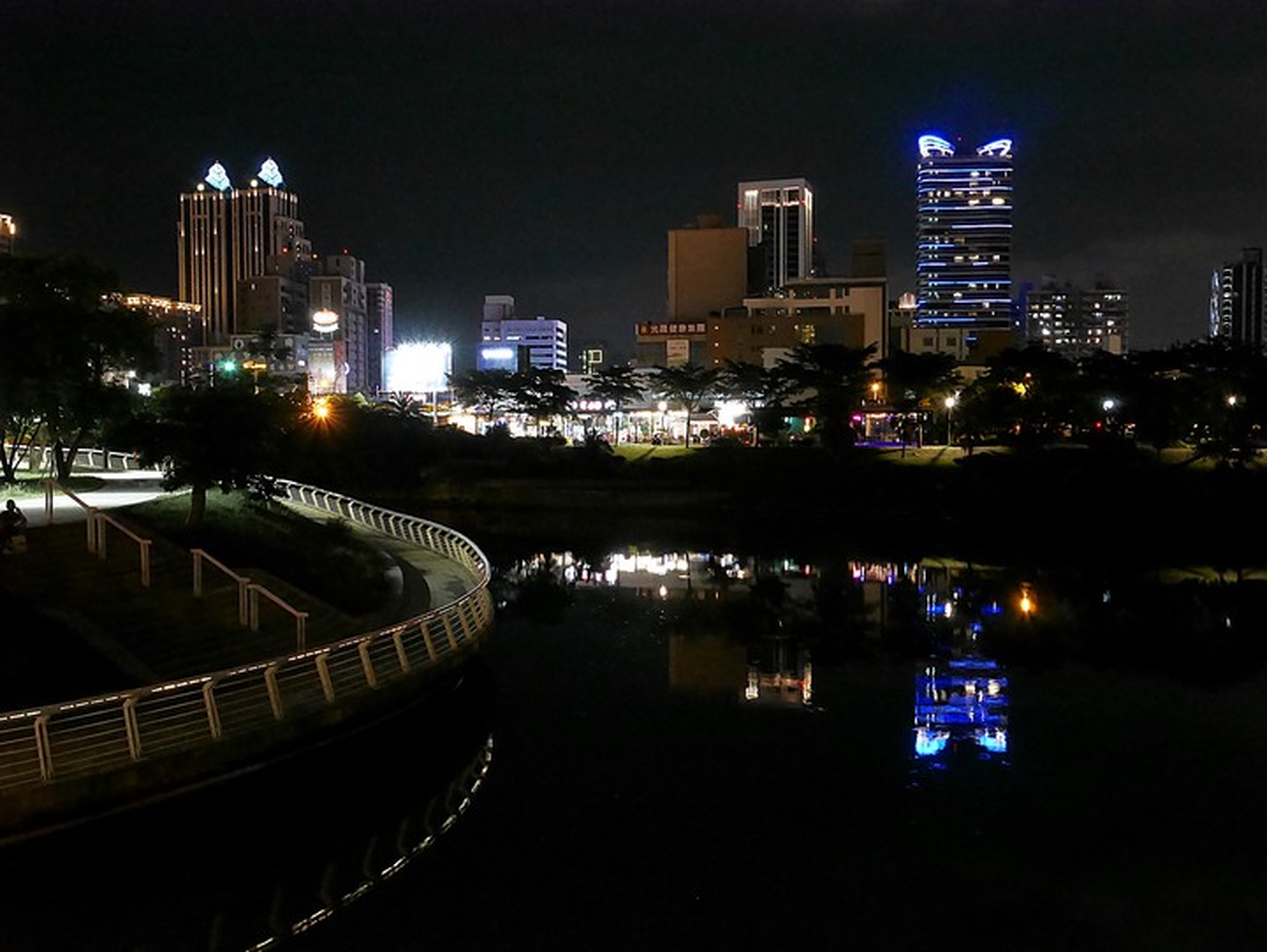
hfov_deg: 56.8
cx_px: 634
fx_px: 1172
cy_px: 476
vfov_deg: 44.2
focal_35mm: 32
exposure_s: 1/2.5
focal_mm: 16
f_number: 10
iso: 3200
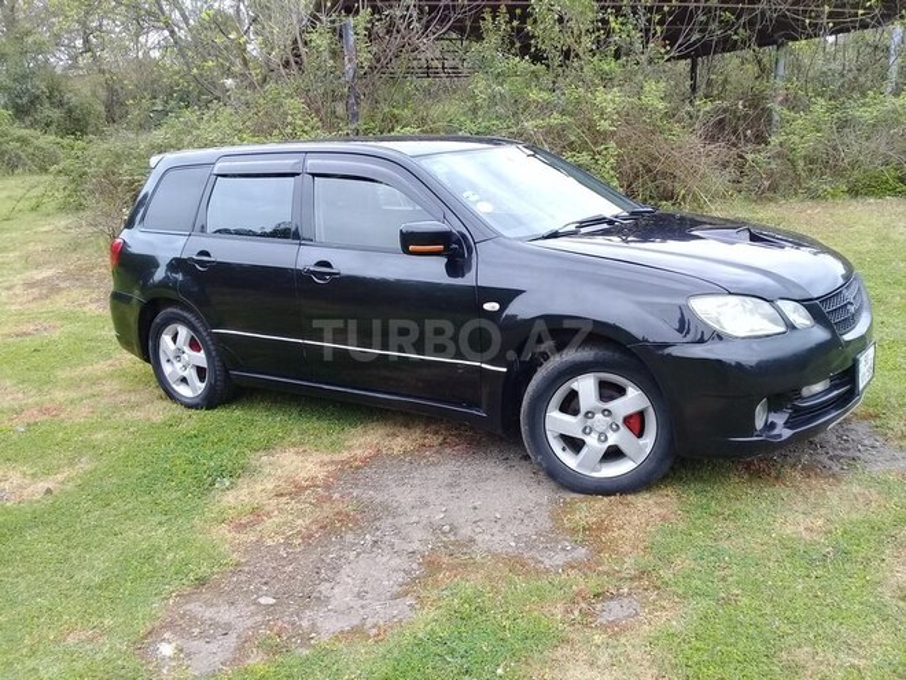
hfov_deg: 58.4
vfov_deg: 45.4
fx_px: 811
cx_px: 453
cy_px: 340
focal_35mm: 31
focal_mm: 3.3
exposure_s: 1/262
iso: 50
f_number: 2.2
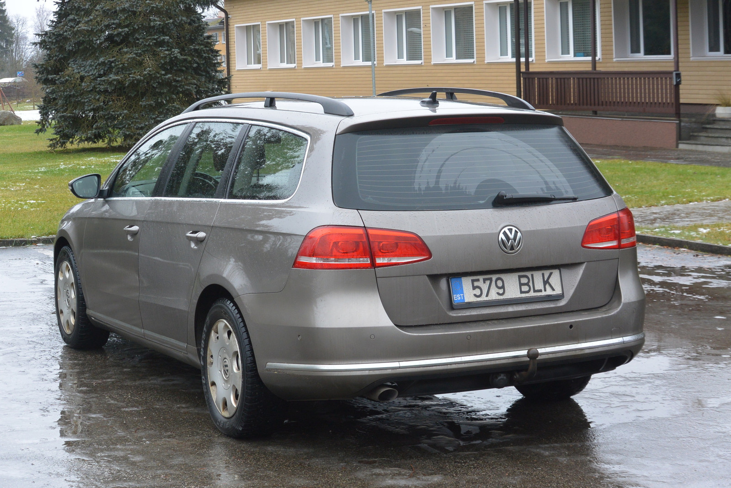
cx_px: 366
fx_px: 1645
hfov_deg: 25.1
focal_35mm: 81
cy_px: 244
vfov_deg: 16.9
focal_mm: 30
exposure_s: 1/20
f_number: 5
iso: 160
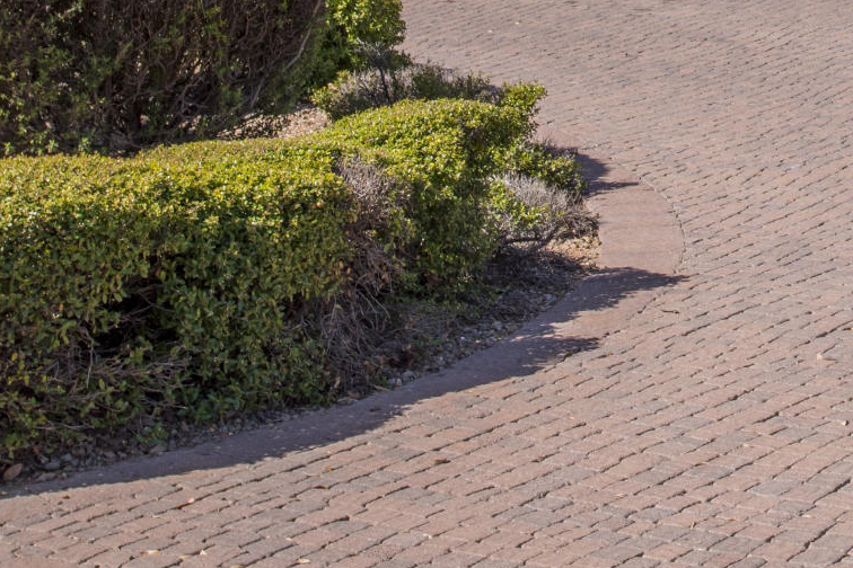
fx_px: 2819
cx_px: 993
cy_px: -347
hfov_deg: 16.6
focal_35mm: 119
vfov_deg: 11.0
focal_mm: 30
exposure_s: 1/500
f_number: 8
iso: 200
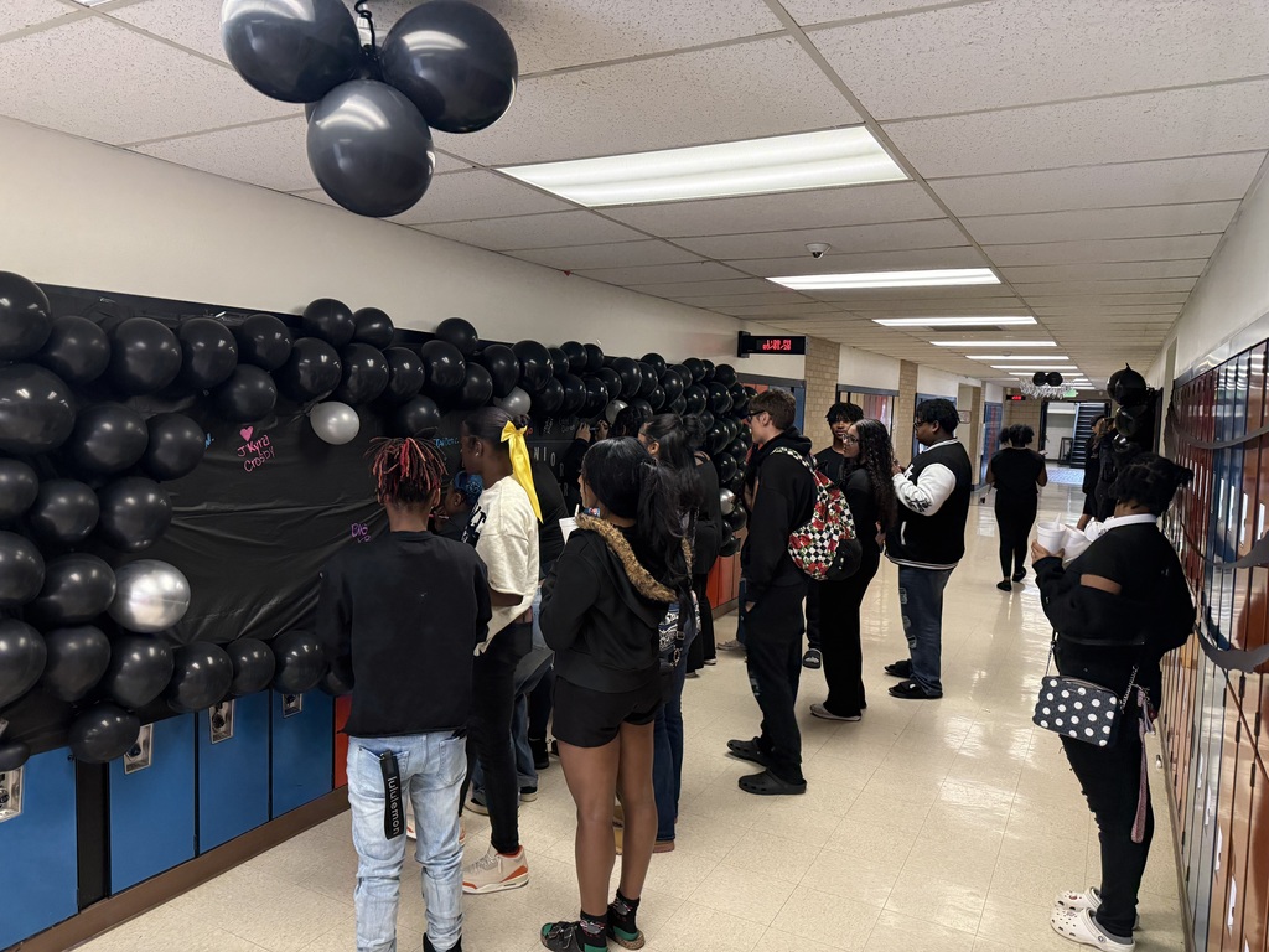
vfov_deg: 56.8
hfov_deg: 71.6
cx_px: 634
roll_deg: -2.6
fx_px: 880
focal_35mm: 24
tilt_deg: -4.3
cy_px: 476
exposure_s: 1/120
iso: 400
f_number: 1.78
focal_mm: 6.76
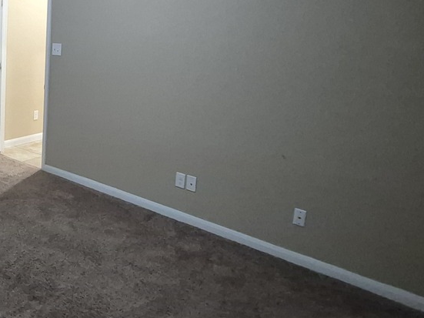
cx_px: 30
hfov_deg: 47.5
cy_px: 75
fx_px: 416
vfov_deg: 40.5
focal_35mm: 34
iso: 1600
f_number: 2.2
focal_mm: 1.74
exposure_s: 1/40
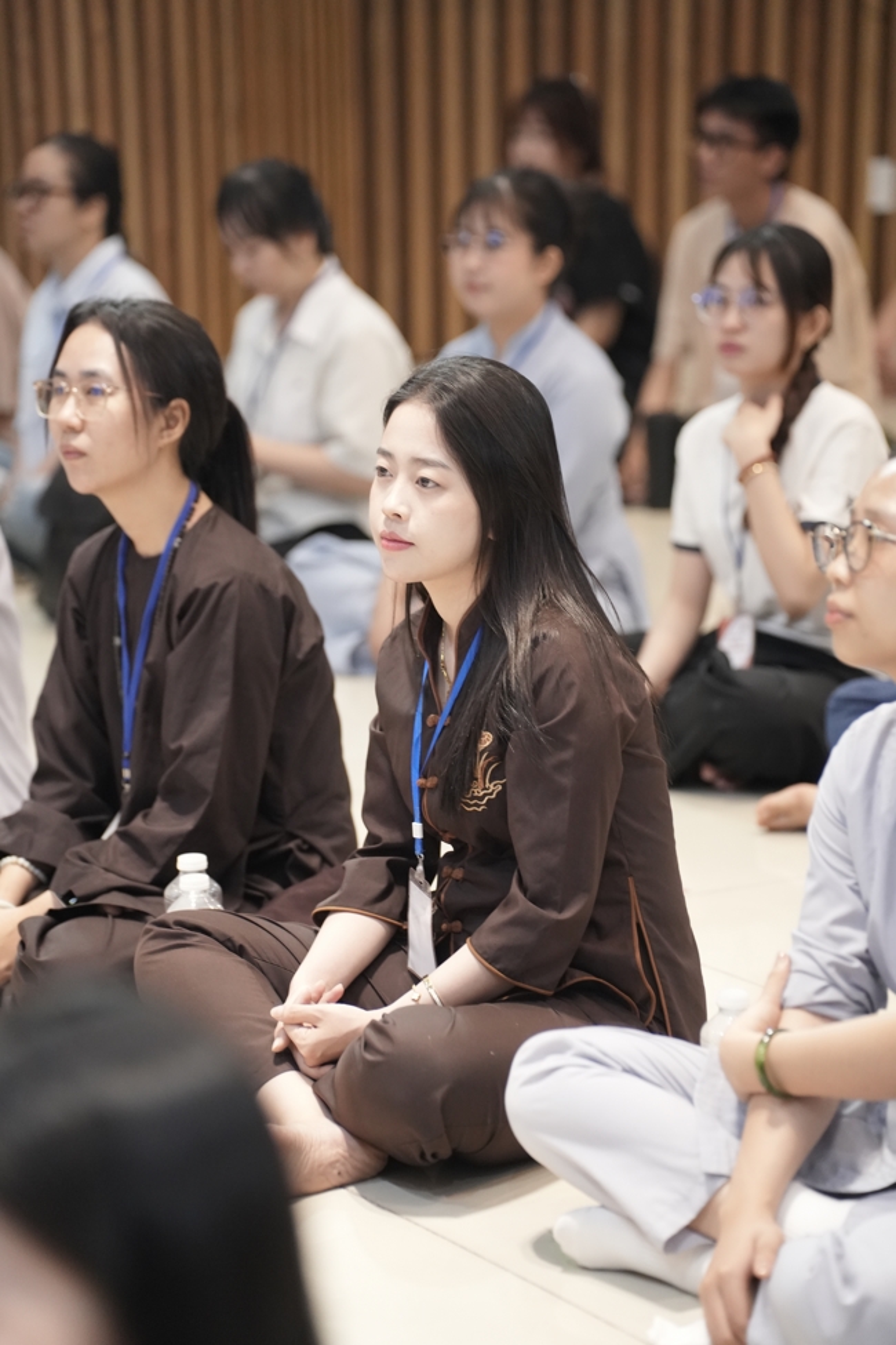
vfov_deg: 17.6
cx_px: 448
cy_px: 672
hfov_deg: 11.8
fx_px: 4330
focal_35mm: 116
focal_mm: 116
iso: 4000
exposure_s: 1/250
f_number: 2.8
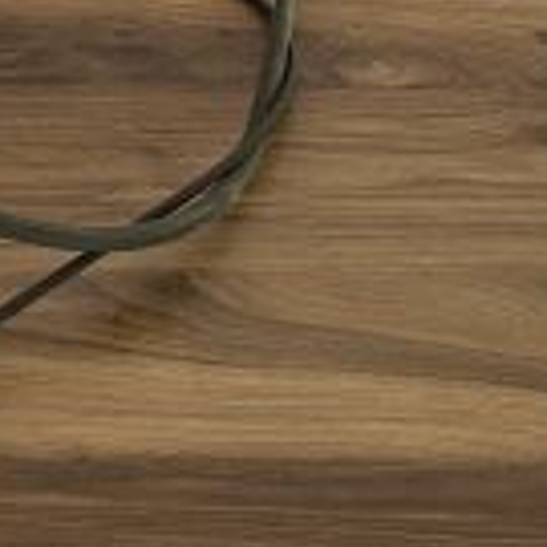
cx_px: -113
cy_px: -105
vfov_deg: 15.4
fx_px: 1949
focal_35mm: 109
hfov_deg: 15.4
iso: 125
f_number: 1.8
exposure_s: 1/83
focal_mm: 4.25
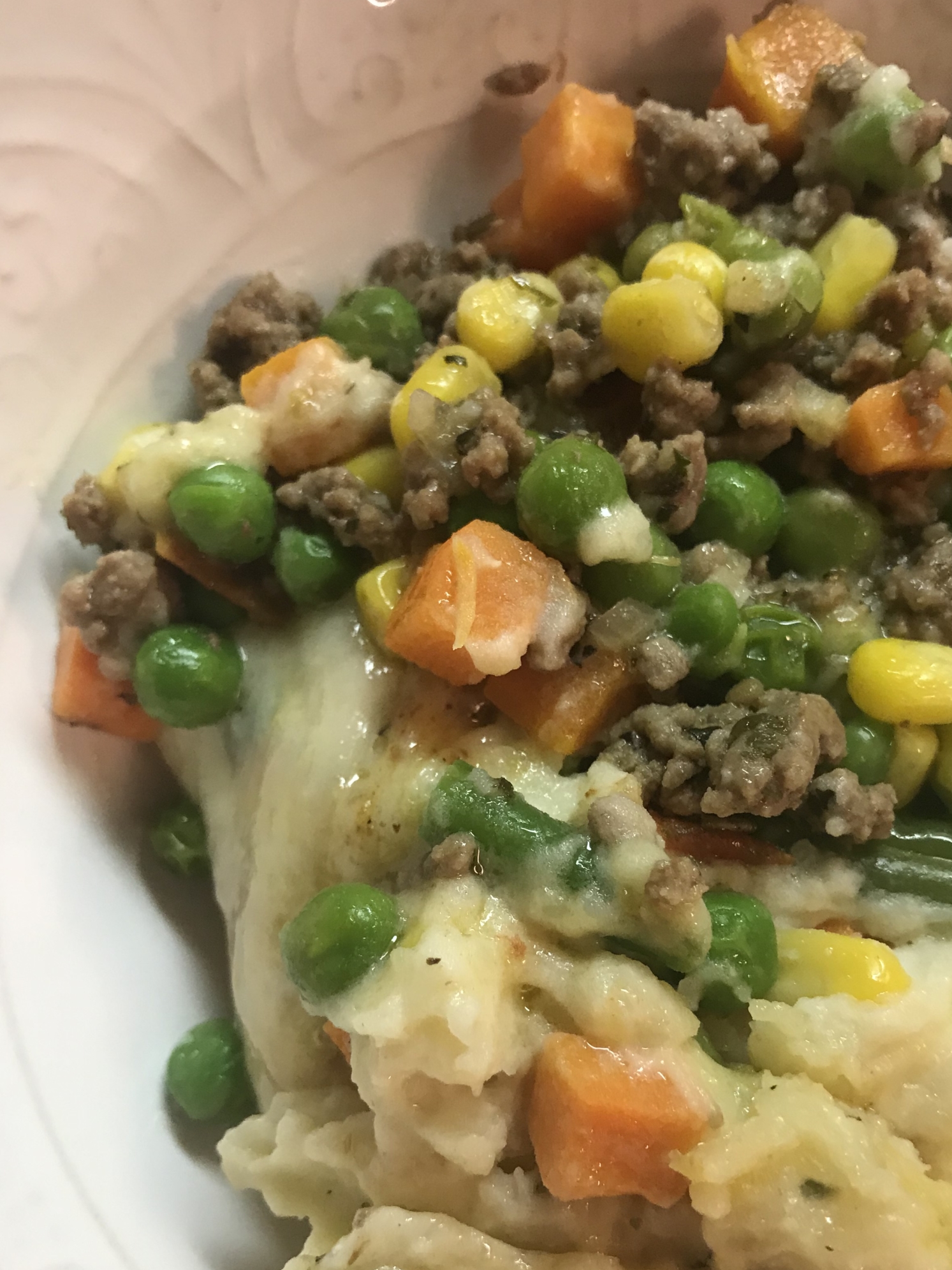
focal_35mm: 36
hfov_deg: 39.6
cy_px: 773
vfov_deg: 51.0
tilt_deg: -80.4
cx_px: 508
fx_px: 1320
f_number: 1.8
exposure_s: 1/30
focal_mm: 3.99
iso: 32
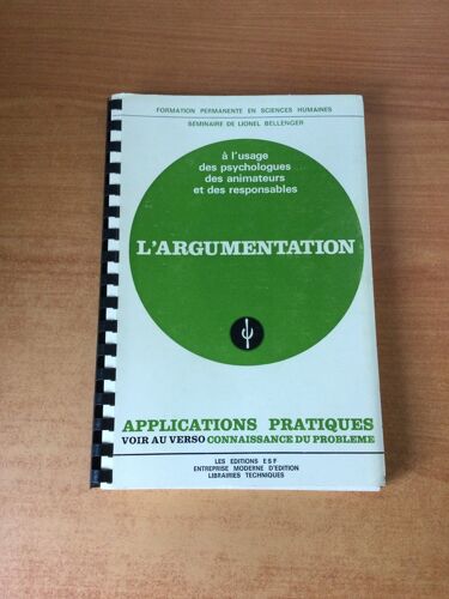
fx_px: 536
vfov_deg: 58.4
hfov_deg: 45.4
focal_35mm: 31
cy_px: 300
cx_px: 224
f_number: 2.4
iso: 100
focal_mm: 3.3
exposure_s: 1/33
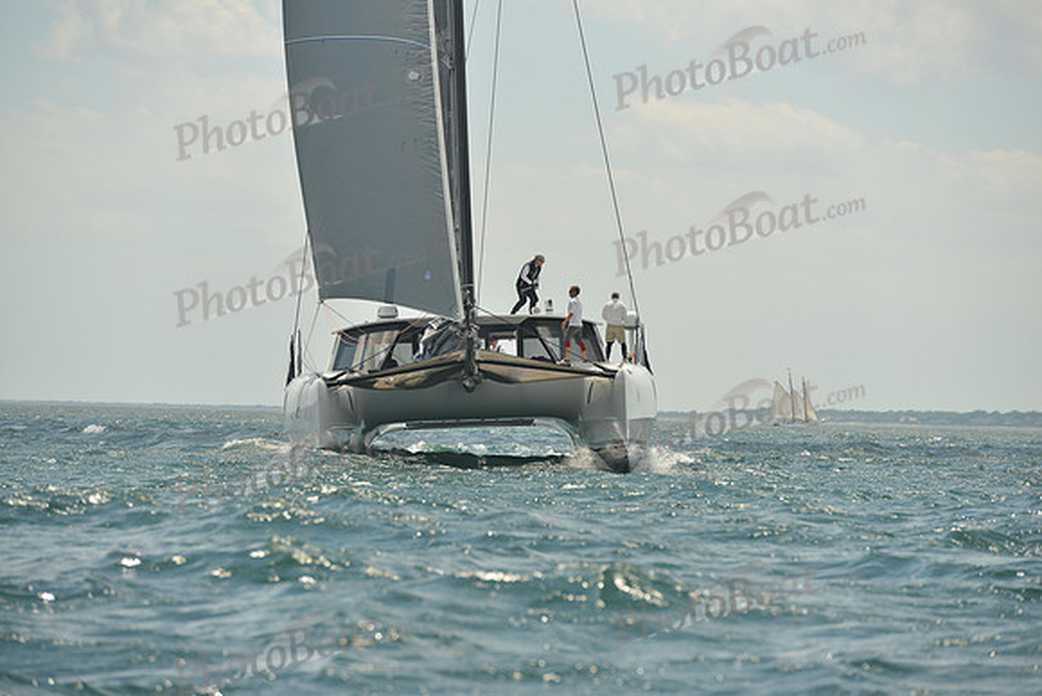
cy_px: 348
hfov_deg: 10.3
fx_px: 5790
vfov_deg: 6.9
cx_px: 521
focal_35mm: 200
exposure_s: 1/800
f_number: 6.3
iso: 400
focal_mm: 200
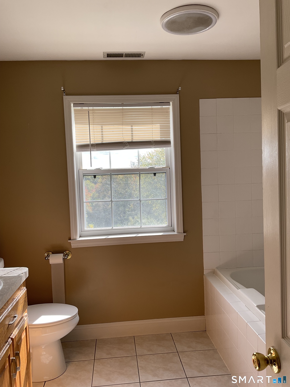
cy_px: 194
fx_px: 324
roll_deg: +2.1
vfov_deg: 61.7
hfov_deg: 48.2
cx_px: 145
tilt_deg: -1.8
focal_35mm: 29
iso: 16
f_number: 1.8
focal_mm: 3
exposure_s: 1/171
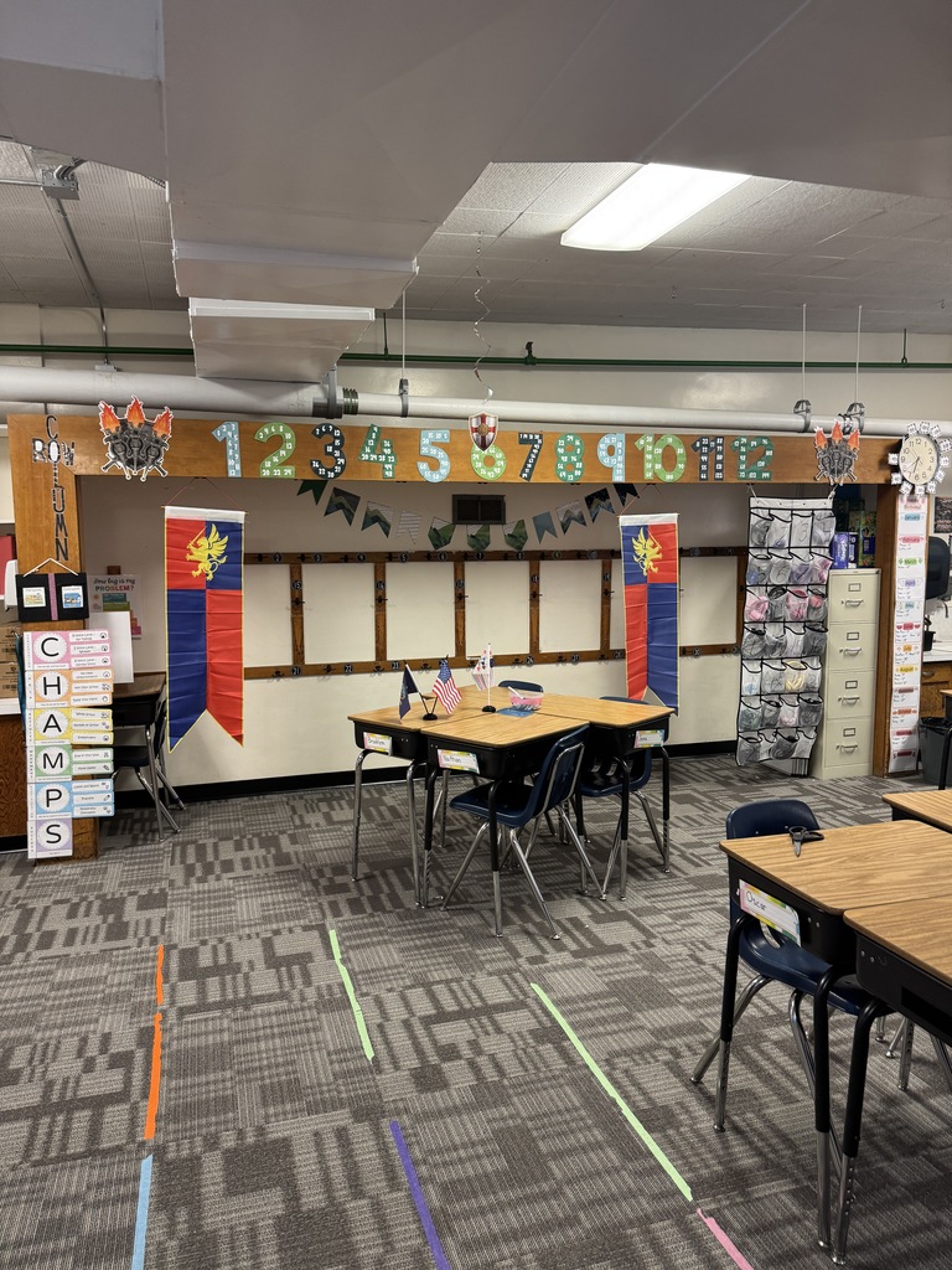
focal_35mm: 24
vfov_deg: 71.6
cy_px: 635
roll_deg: +0.8
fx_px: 880
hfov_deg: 56.8
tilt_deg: -5.4
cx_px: 476
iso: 160
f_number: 1.78
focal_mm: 6.76
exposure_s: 1/60
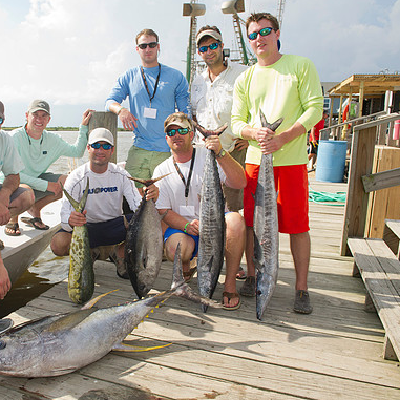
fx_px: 405
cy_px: 198
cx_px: 124
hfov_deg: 51.3
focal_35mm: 31
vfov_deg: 52.5
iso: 125
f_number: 8
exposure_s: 1/250
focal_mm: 24
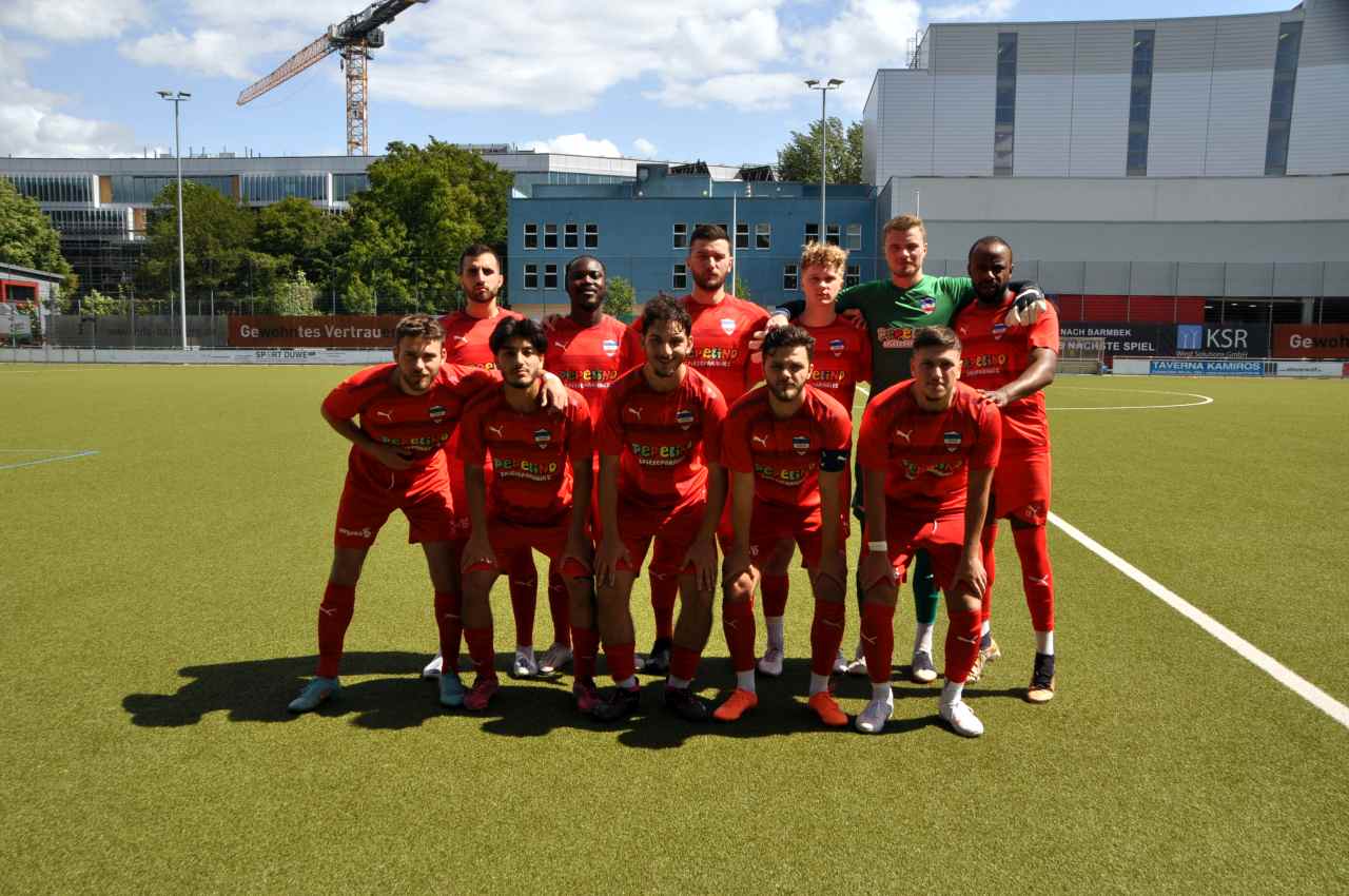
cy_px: 448
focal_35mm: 33
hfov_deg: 57.3
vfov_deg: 39.9
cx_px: 674
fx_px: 1235
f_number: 10
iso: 200
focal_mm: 22
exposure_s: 1/400
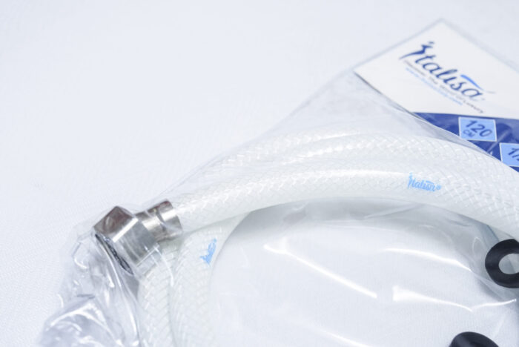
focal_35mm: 70
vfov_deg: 19.5
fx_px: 1010
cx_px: 260
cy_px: 174
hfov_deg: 28.8
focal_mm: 70
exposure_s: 1/200
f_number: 9
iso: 3200
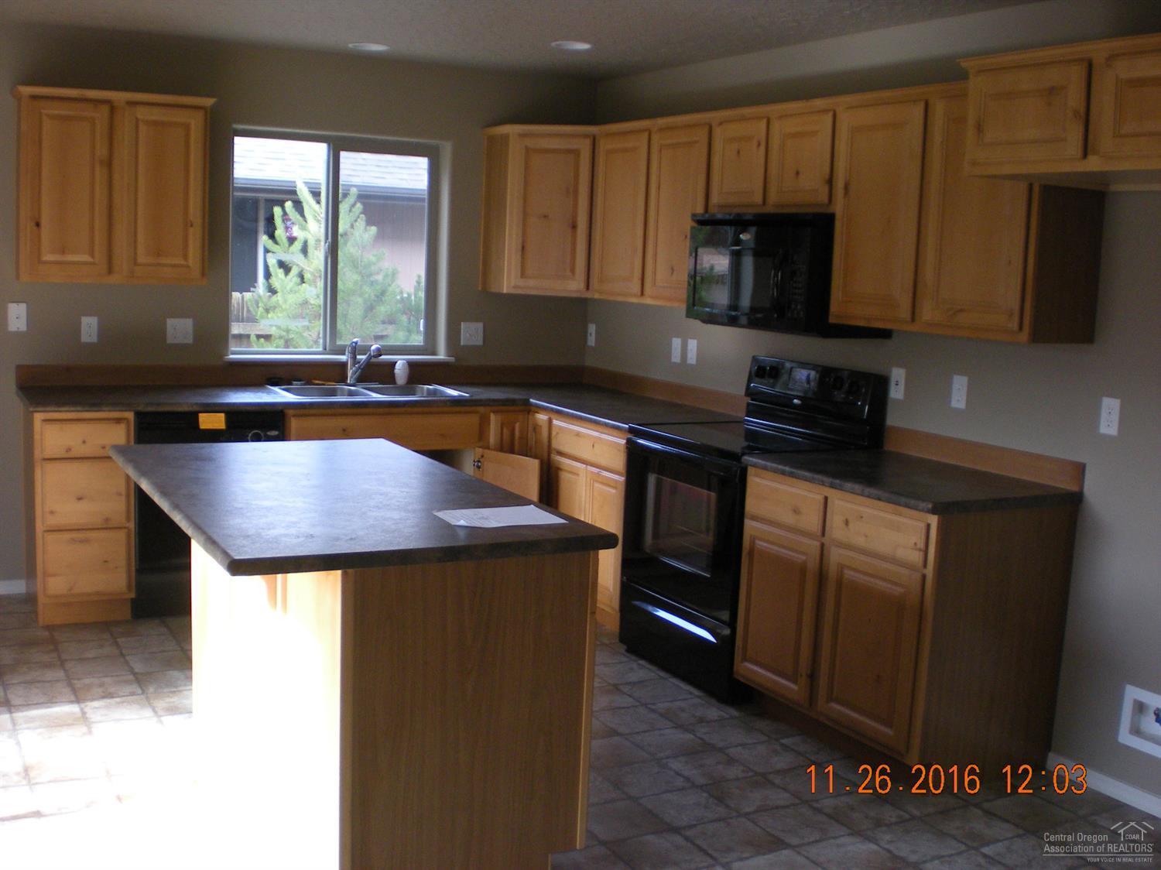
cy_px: 435
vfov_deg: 37.7
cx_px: 580
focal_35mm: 38
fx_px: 1274
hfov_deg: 49.0
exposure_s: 1/64.2
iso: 186
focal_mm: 6.3
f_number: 3.1
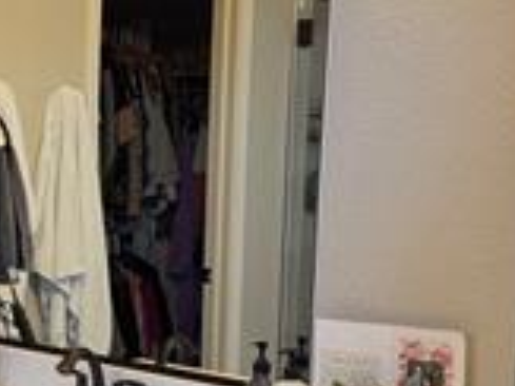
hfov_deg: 20.2
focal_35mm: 94
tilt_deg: -8.4
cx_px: -9
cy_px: 346
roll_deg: -0.6
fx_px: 1397
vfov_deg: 15.5
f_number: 1.78
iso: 250
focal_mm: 6.76
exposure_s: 1/120
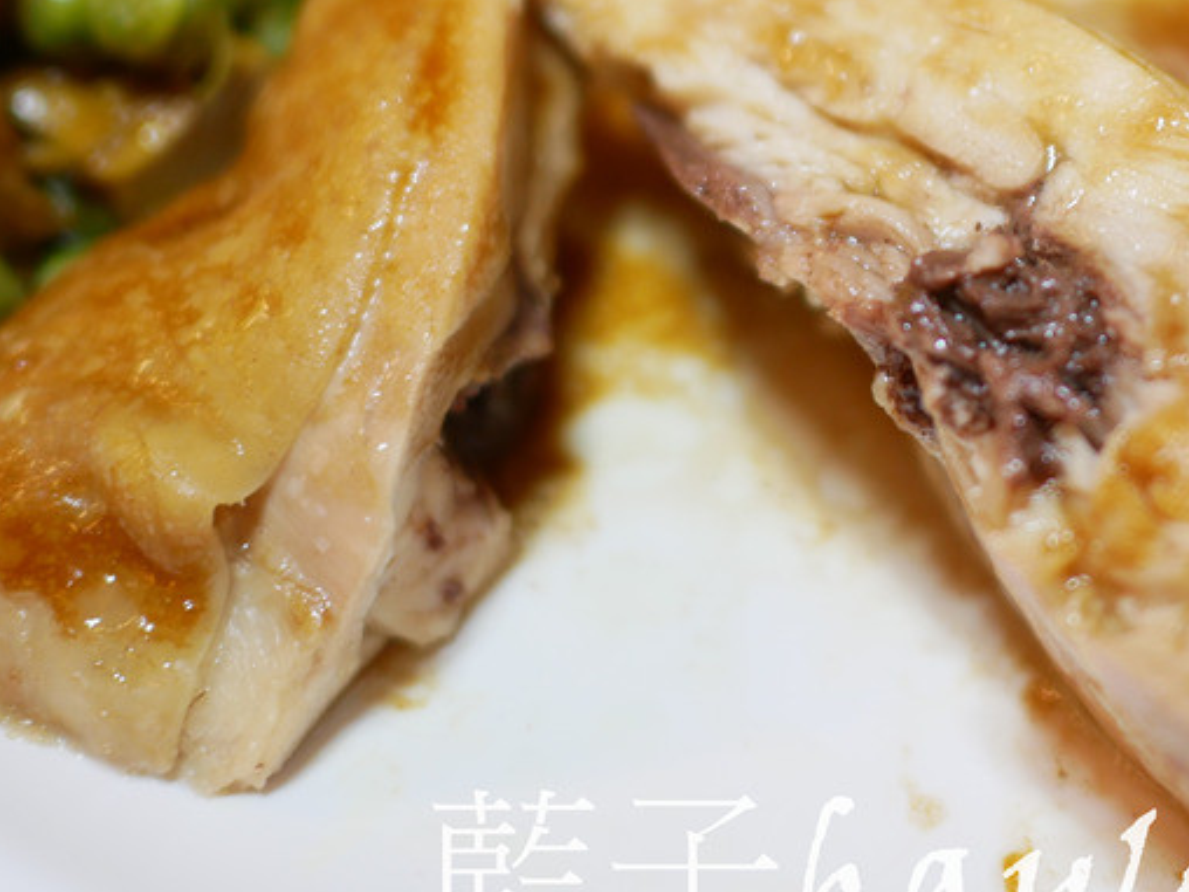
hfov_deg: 31.8
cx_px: 955
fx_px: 2027
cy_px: 140
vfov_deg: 24.3
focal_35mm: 59
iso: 200
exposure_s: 1/80
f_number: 1.7
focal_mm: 15
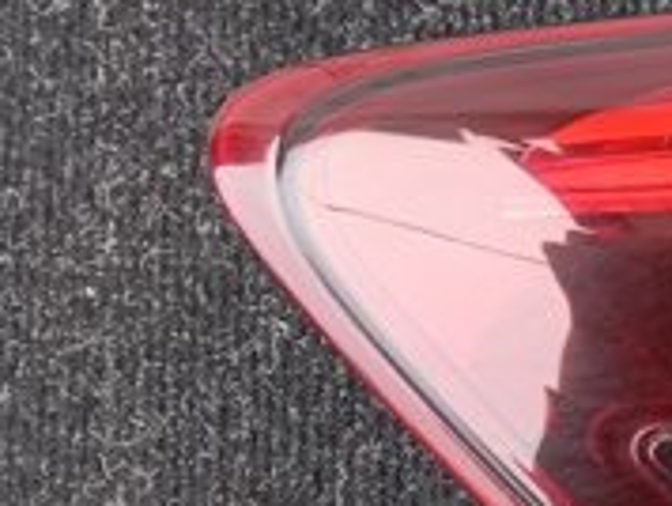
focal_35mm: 100
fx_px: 1944
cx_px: 1051
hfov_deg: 17.4
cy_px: 408
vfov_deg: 14.7
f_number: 1.8
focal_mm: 4.22
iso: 288
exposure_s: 1/33.3
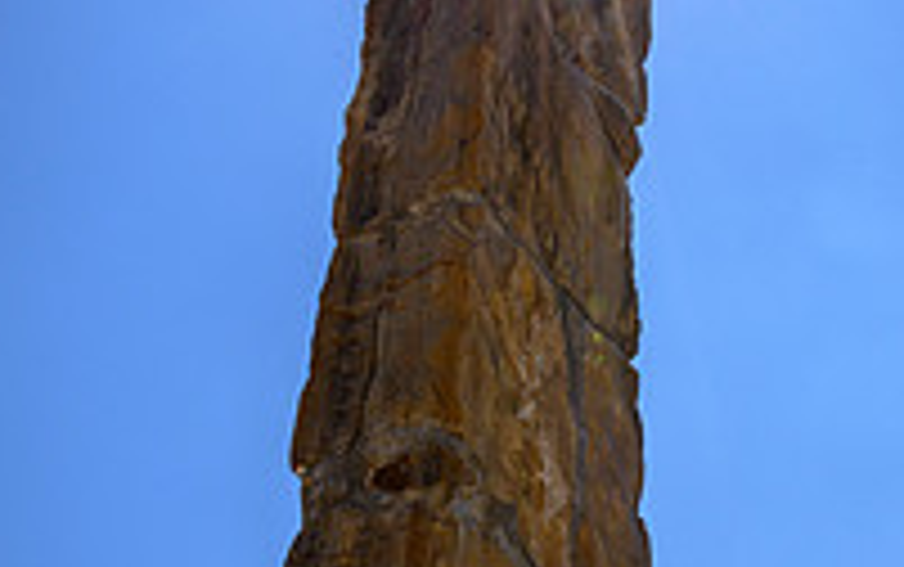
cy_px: 468
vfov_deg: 14.3
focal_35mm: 91
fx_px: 2244
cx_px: 609
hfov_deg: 22.7
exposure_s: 1/200
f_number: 25
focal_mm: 40
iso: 200
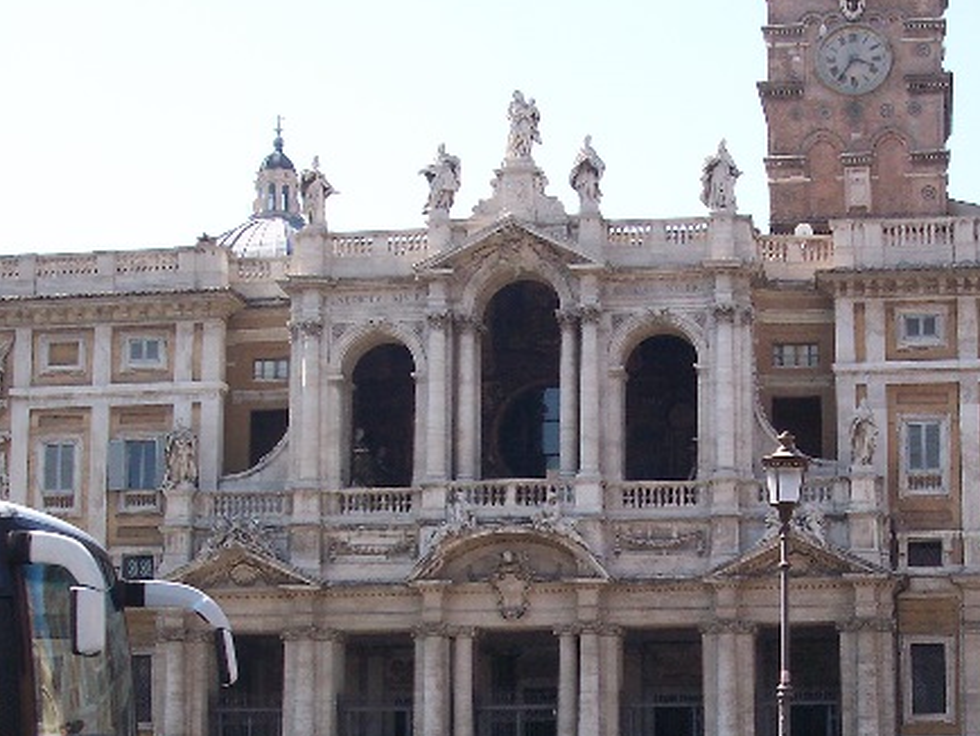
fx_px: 1983
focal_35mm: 70
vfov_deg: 20.9
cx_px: 644
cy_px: 540
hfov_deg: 27.6
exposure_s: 1/350
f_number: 4.8
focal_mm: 8
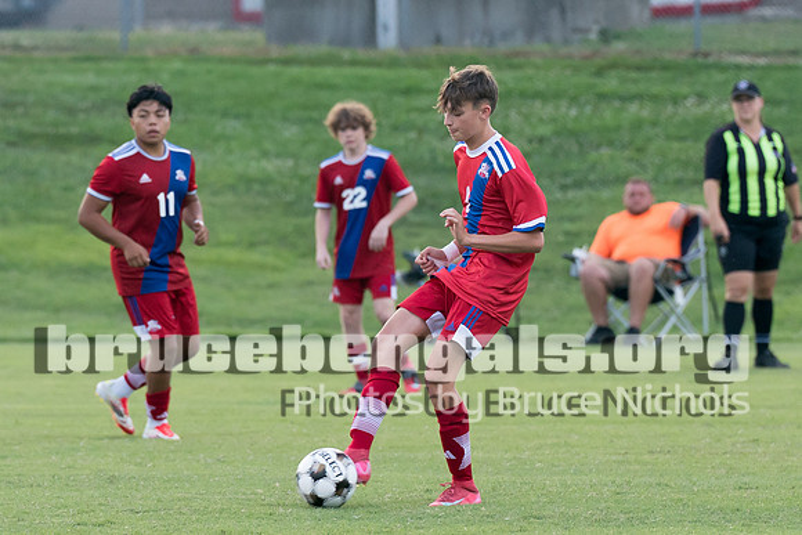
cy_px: 234
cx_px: 439
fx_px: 9902
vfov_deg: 3.1
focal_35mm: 444
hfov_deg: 4.6
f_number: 4
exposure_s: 1/1250
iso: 1600
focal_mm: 200
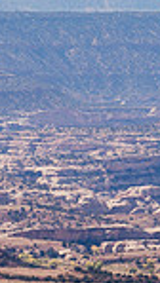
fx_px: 7635
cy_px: 246
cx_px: -221
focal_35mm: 1014
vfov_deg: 2.1
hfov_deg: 1.2
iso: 160
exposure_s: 1/1600
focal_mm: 238
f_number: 5.6
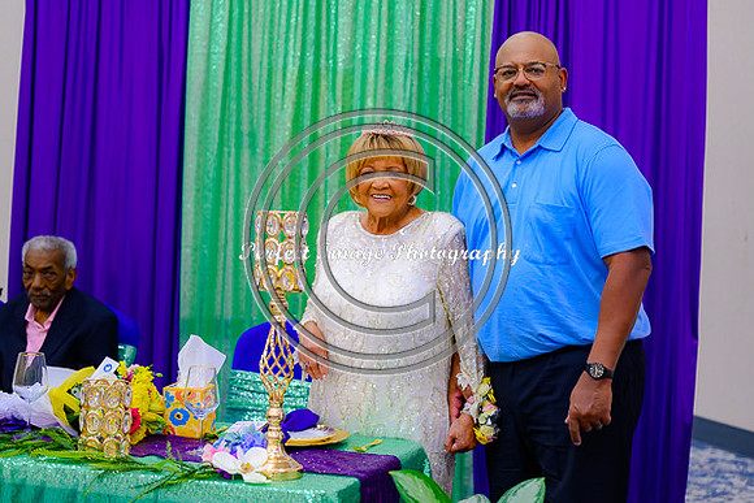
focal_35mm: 76
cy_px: 230
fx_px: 1592
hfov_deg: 26.6
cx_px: 409
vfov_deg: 18.0
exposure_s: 1/100
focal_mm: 70
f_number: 2.8
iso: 640
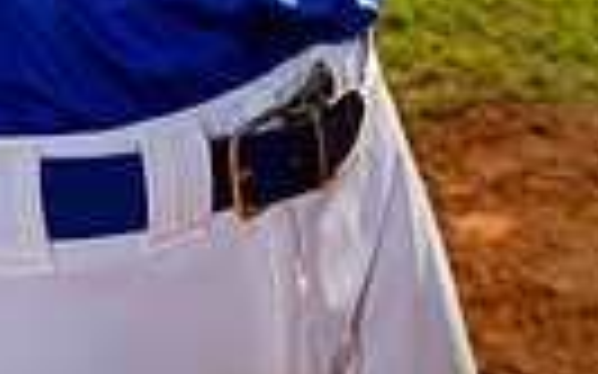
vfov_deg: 7.4
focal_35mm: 166
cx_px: -63
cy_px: -541
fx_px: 2704
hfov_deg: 12.4
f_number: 8
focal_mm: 48
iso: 200
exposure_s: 1/250
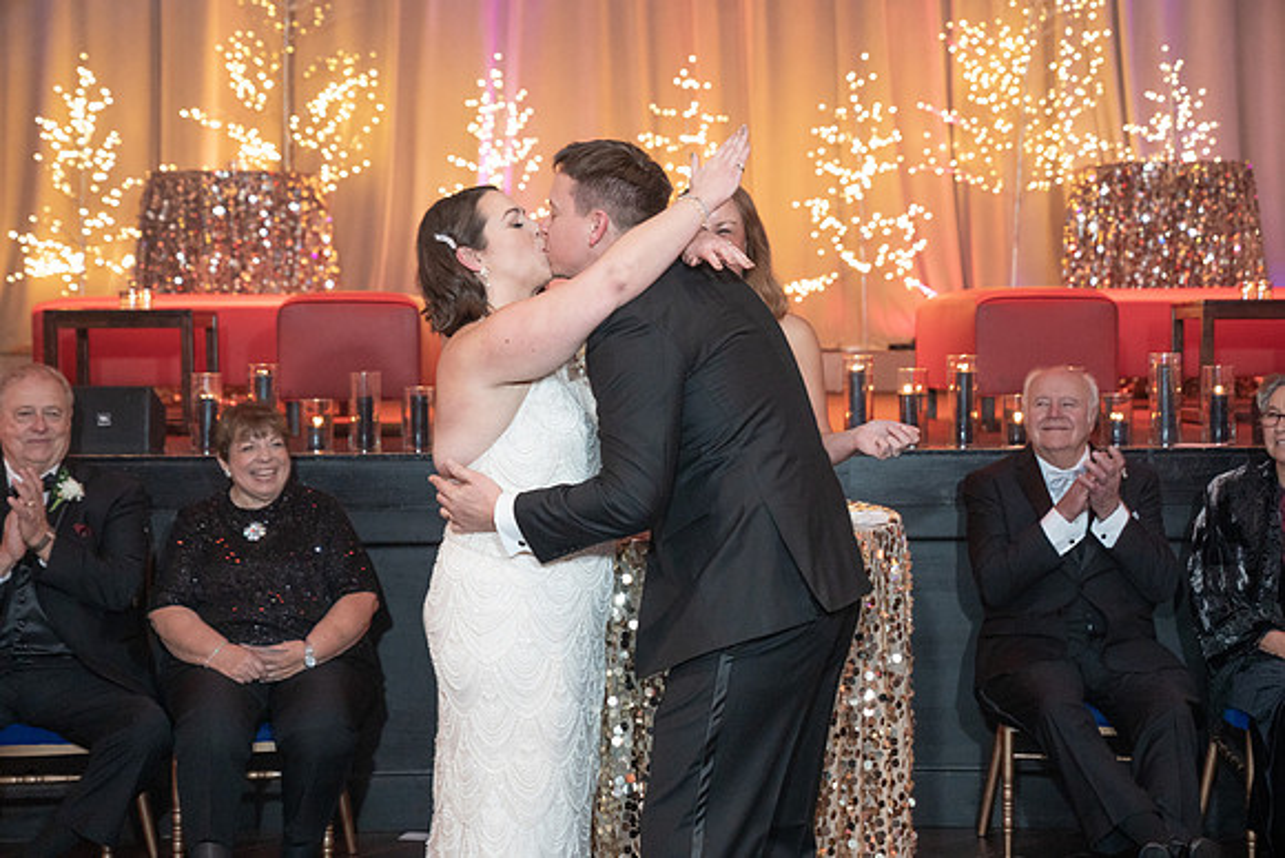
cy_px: 429
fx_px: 2499
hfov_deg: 28.8
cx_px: 642
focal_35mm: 70
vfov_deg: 19.5
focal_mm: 70
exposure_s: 1/125
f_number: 4
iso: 4000
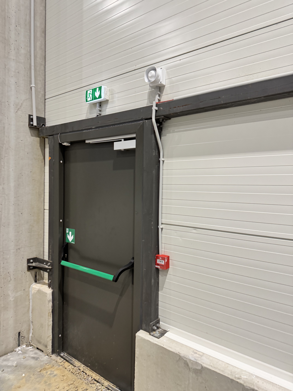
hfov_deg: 56.8
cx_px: 146
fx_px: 271
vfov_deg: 71.6
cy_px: 196
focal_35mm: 24
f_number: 1.78
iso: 200
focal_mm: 6.76
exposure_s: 1/60
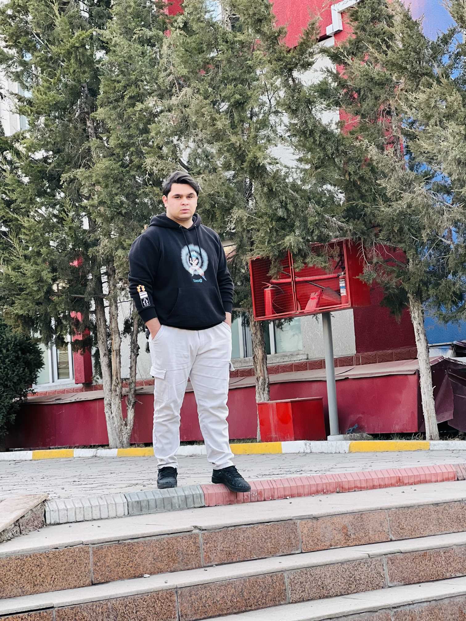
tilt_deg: +4.2
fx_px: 1382
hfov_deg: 19.1
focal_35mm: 77
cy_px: 310
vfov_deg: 25.3
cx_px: 233
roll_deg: +3.1
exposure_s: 1/121
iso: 200
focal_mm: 9
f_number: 2.8
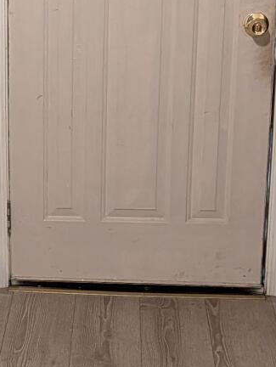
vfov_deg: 17.7
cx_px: -100
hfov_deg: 12.9
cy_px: 221
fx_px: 1178
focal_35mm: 111
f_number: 1.68
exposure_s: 1/30
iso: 344
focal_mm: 6.9
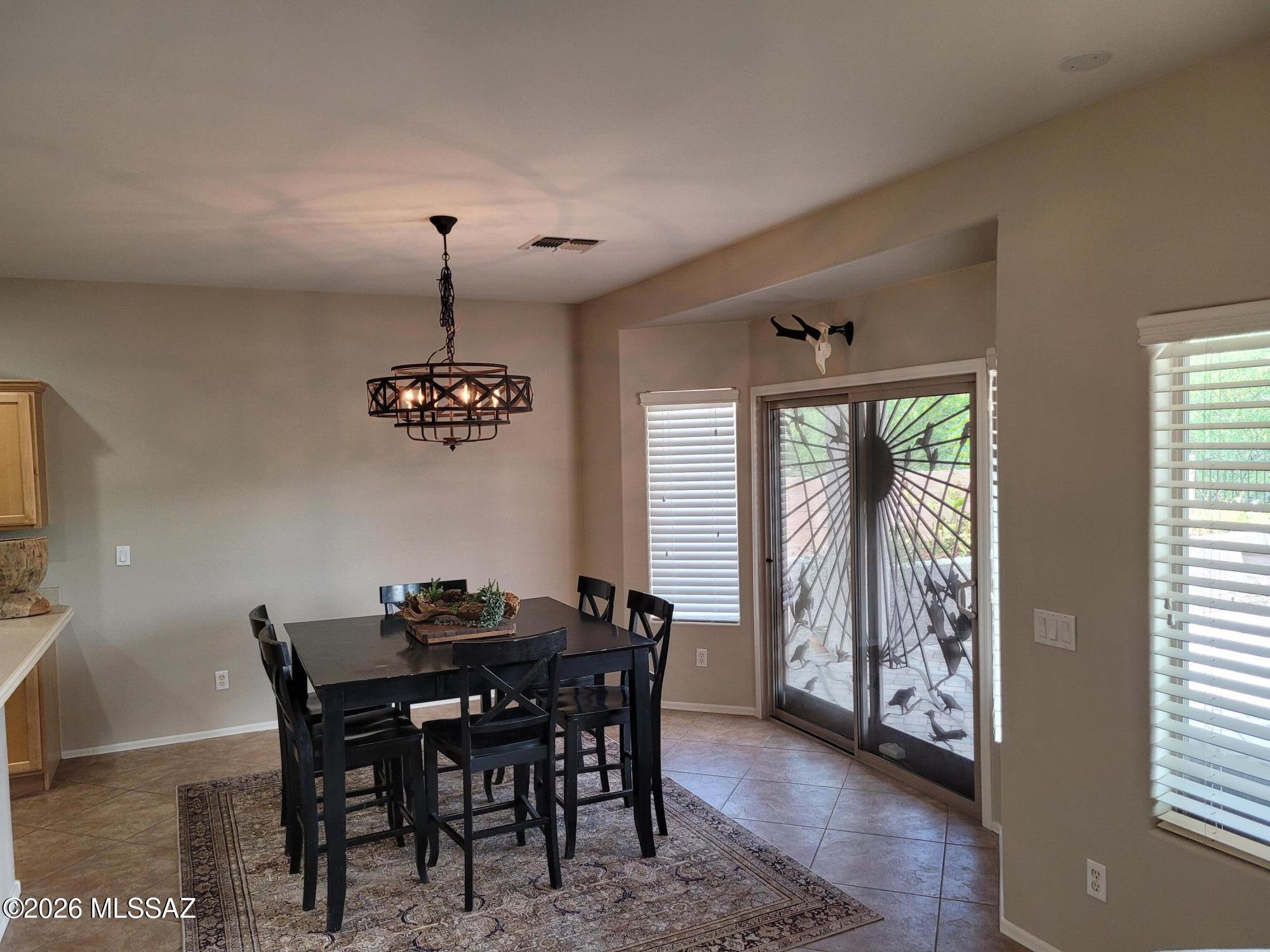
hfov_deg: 67.3
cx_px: 635
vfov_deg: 53.1
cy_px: 476
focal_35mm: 26
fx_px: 954
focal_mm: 5.4
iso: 200
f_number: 1.8
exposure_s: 1/120
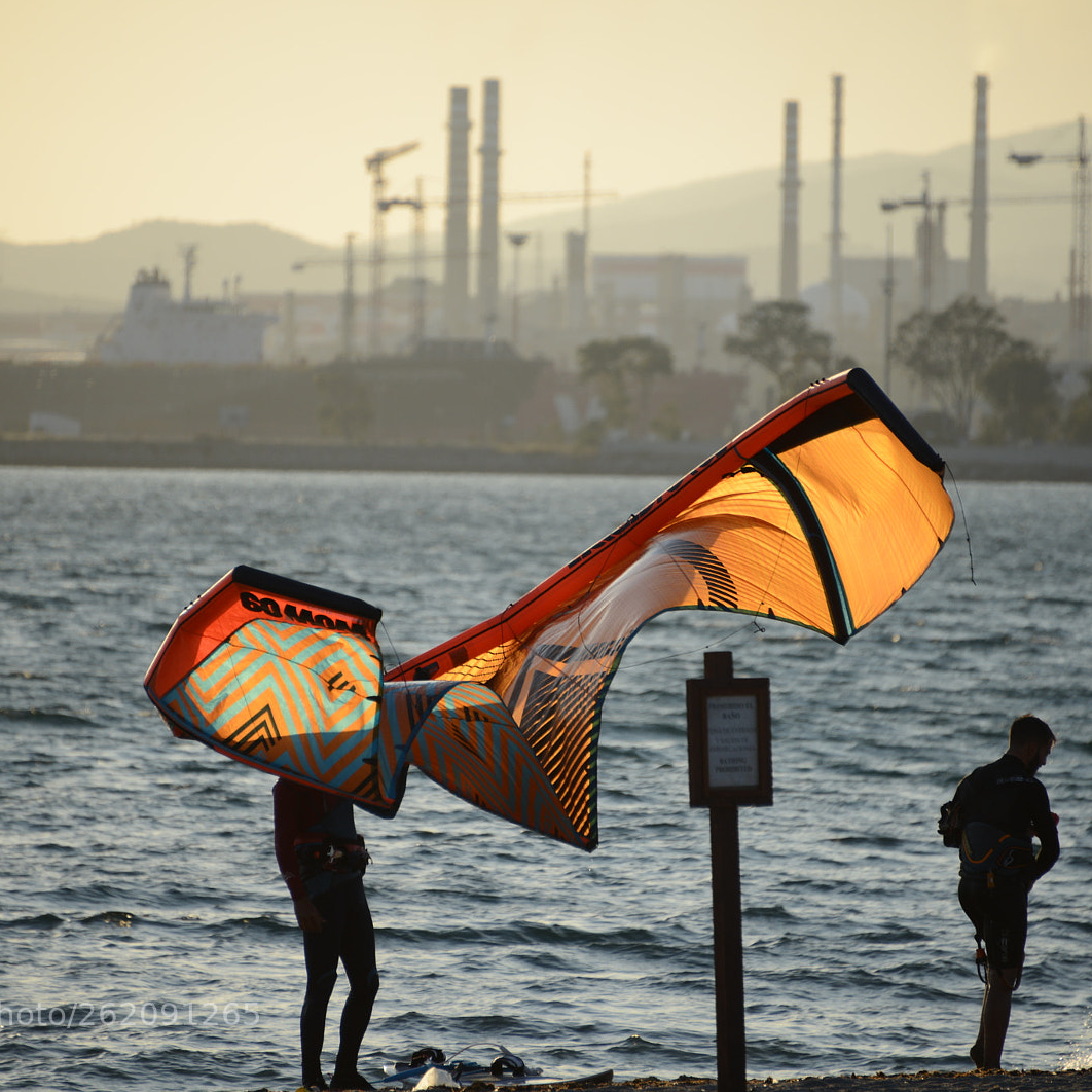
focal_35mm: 384
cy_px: 547
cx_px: 545
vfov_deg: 4.6
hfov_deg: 4.6
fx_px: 13705
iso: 180
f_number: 5.6
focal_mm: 300
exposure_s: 1/800
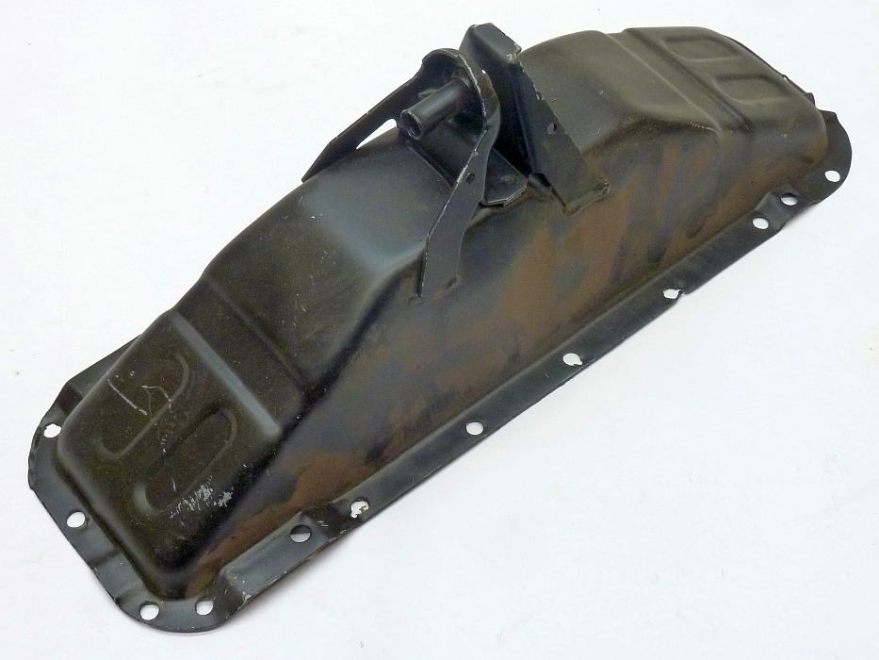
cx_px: 440
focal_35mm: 52
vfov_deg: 28.0
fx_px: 1321
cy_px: 330
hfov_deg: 36.8
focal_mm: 8.5
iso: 400
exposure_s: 1/15
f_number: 3.8
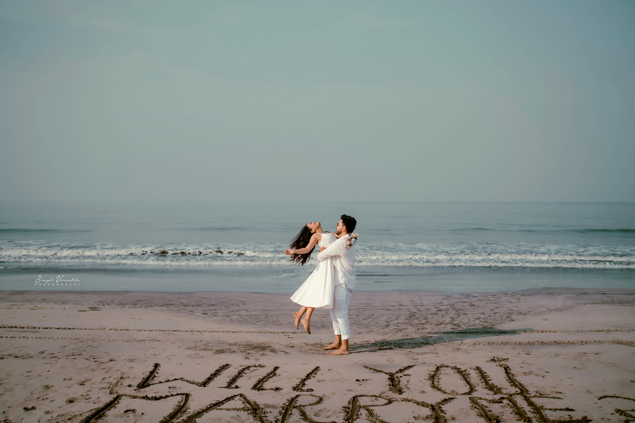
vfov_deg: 37.9
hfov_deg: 54.4
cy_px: 212
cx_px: 318
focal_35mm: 35
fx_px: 617
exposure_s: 1/1250
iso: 64
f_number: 2
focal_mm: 35
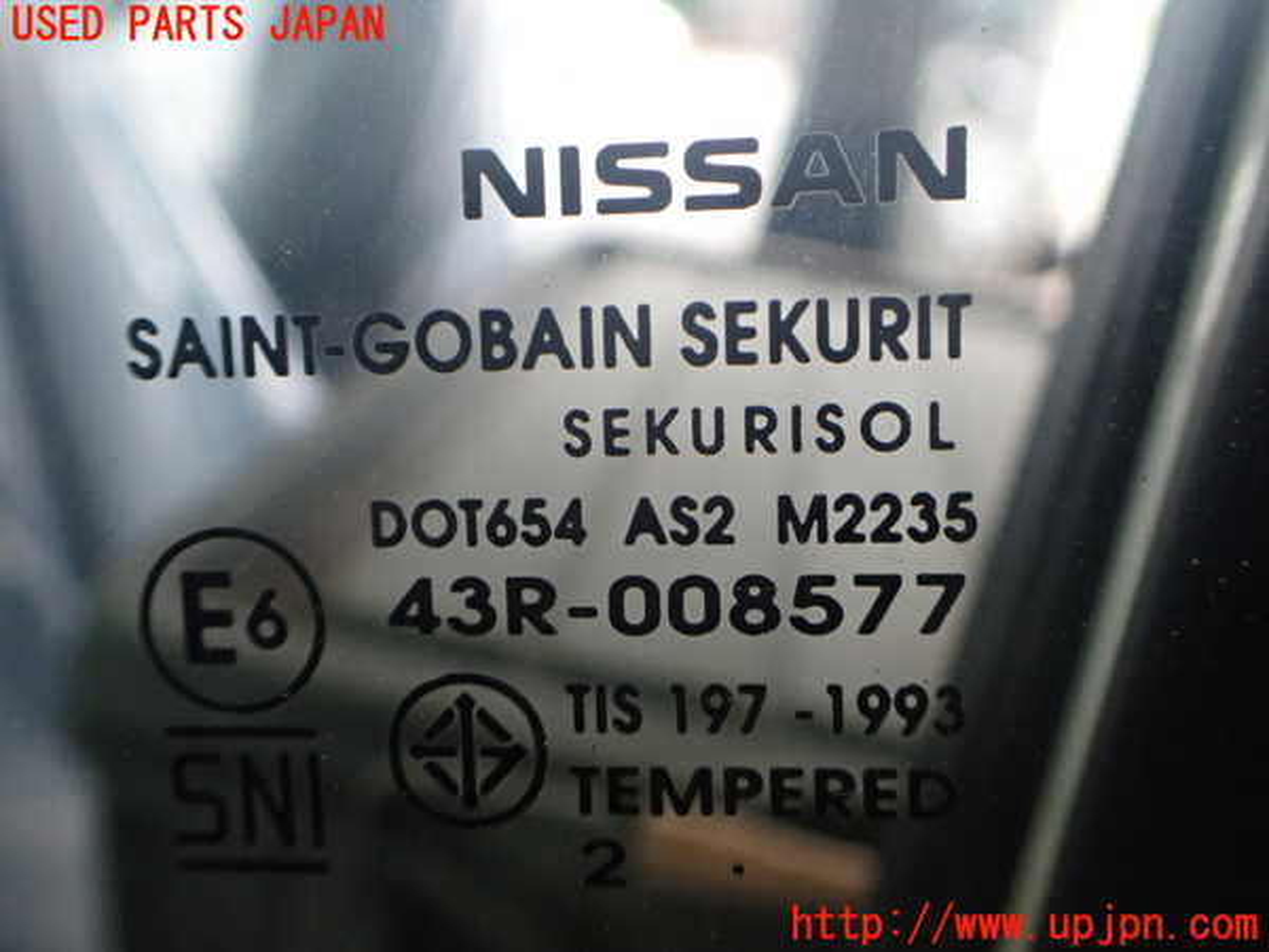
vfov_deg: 46.8
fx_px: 1100
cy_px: 476
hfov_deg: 60.0
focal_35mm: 30
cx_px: 634
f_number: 2.3
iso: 400
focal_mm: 5.4
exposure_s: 1/125
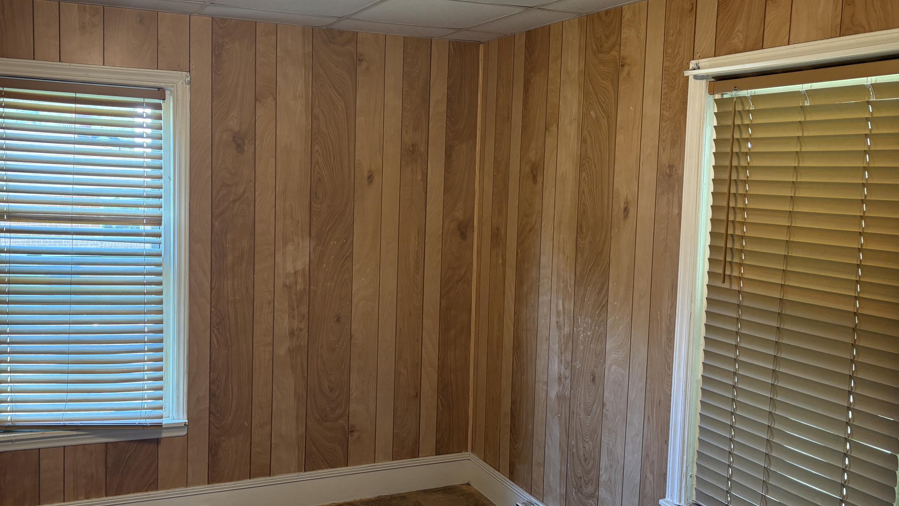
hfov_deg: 57.8
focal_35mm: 34
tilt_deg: -4.6
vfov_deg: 34.7
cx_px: 391
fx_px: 811
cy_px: 246
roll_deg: -1.4
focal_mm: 5.96
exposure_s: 1/60
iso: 160
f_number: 1.6
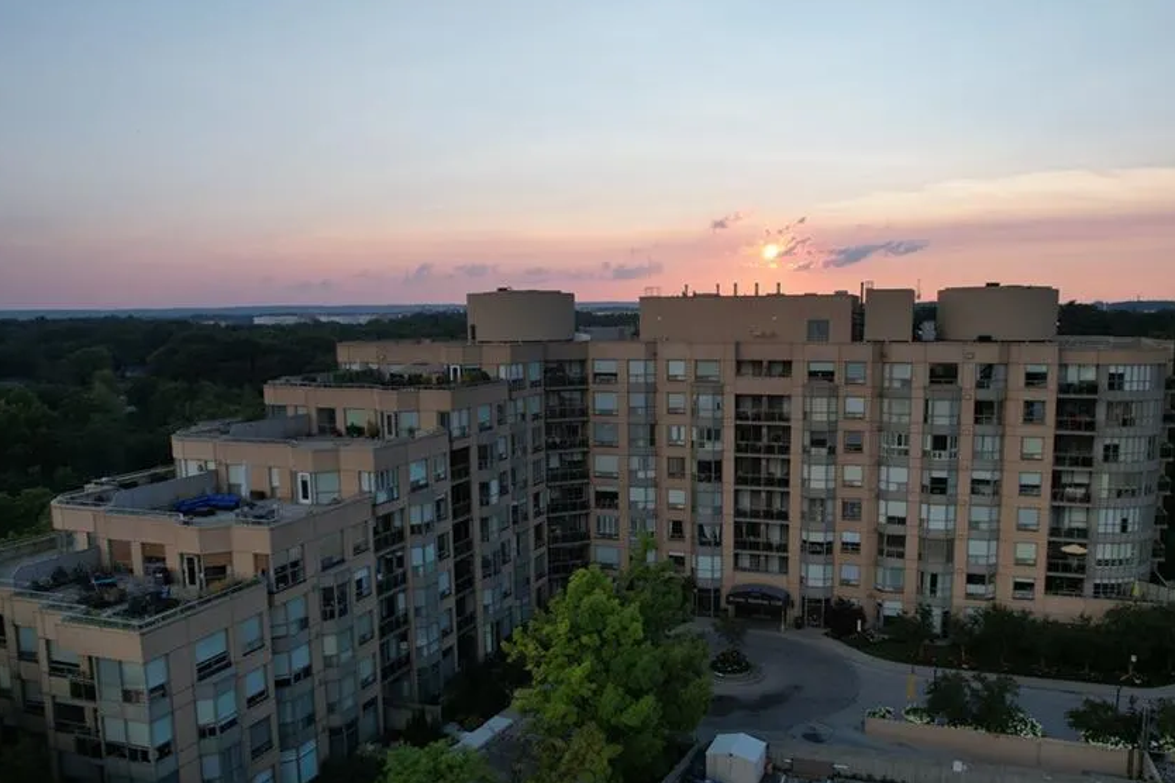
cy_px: 455
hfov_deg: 67.3
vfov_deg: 47.7
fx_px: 881
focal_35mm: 27
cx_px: 635
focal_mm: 8.38
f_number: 2.8
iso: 100
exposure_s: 1/640
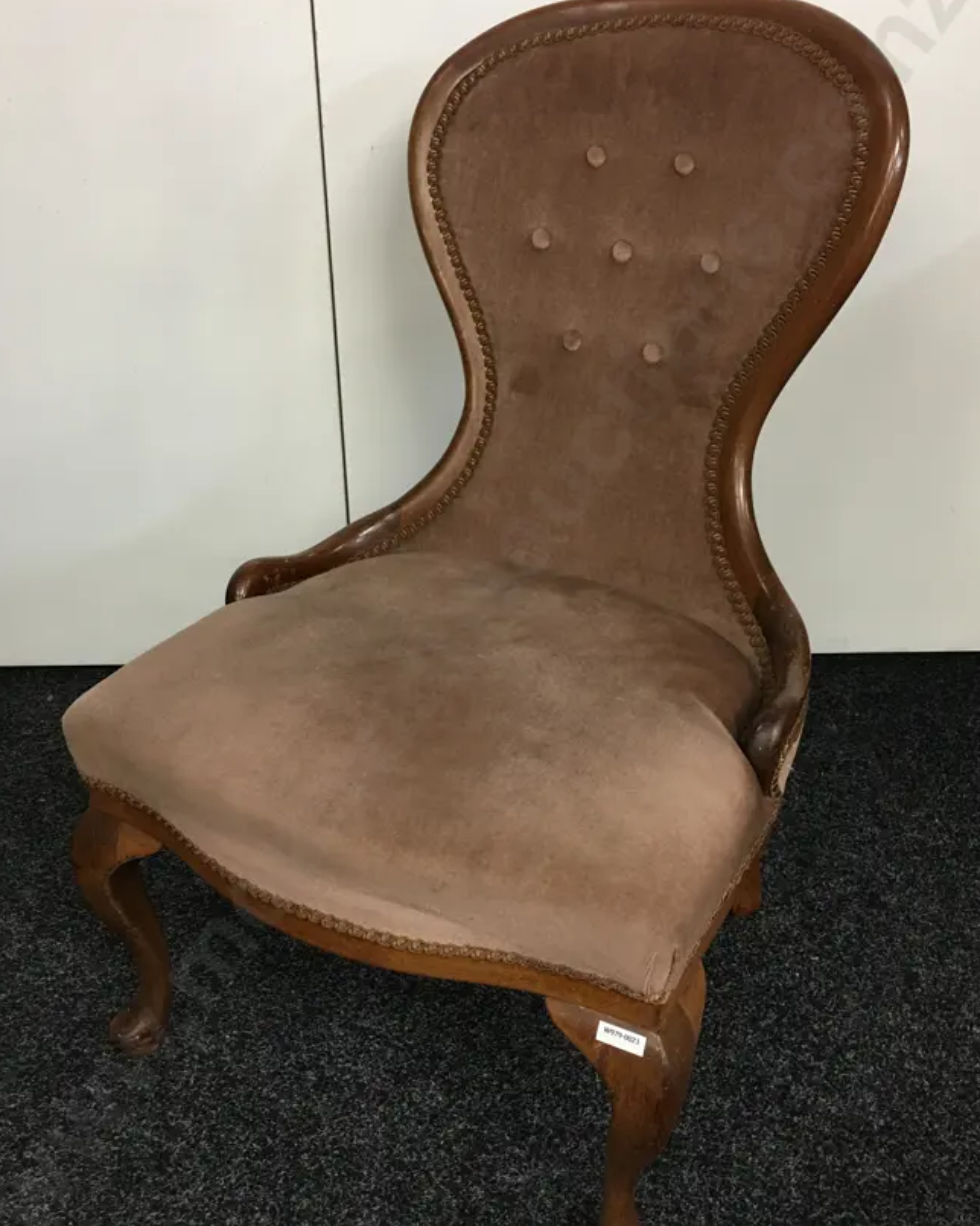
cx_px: 479
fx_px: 1305
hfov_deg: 41.2
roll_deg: -0.5
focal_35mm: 36
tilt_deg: -29.4
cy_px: 605
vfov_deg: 50.3
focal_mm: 4.15
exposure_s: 1/17
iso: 64
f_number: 2.2
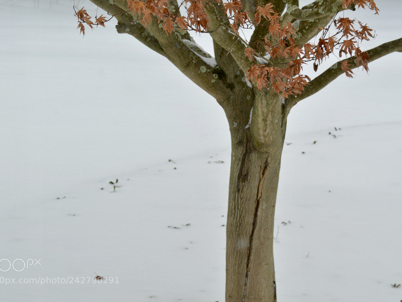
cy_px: 151
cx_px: 198
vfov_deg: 10.1
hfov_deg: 13.4
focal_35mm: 147
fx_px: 1707
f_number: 11
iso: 100
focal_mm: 90
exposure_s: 1/100
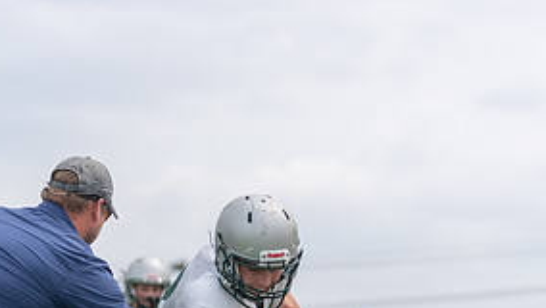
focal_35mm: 212
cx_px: 227
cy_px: 353
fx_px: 3070
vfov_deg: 5.7
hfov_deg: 10.2
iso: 100
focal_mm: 99
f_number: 3.2
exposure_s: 1/1250
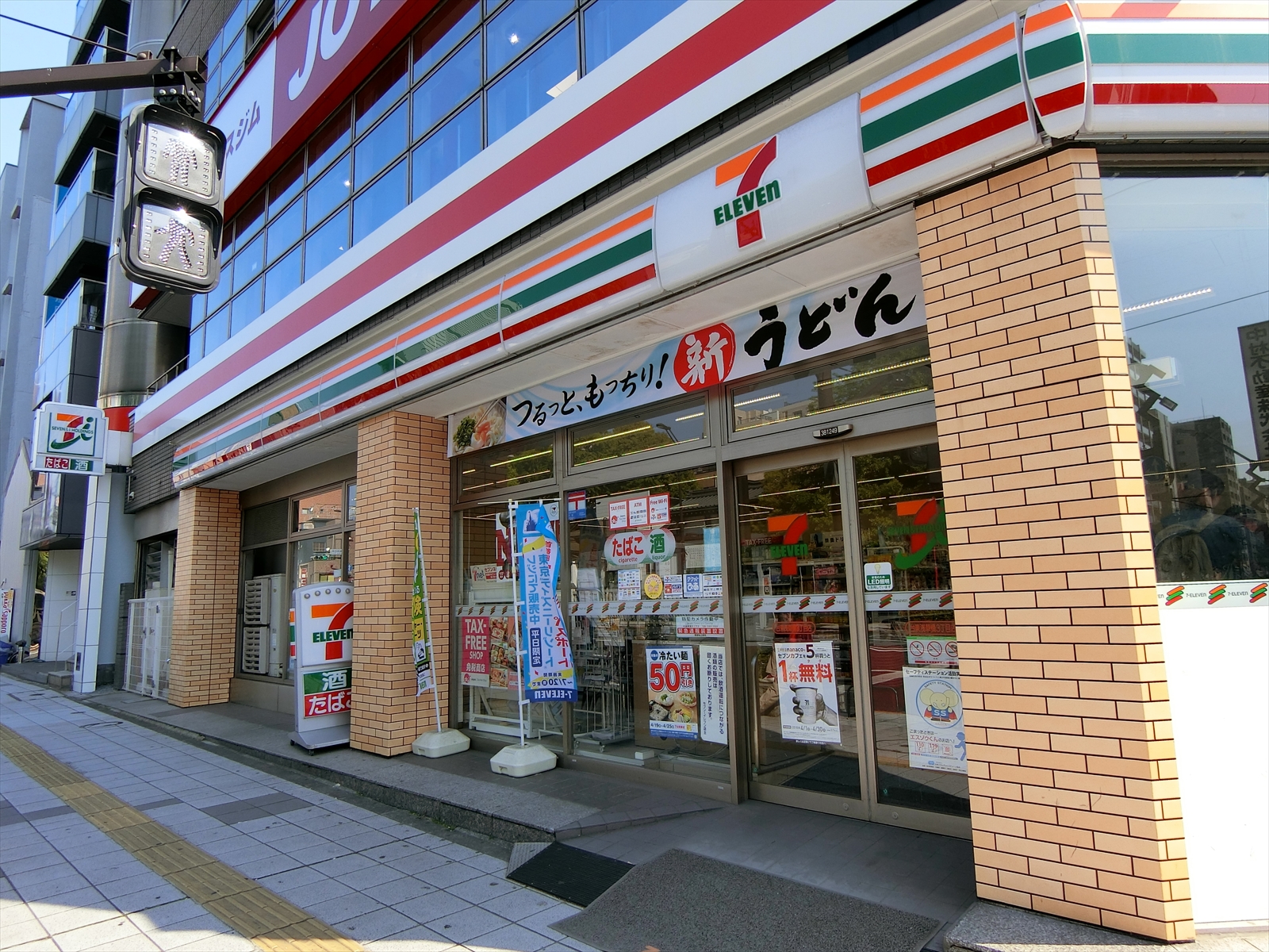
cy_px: 476
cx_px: 634
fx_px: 770
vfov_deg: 63.4
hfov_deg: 79.0
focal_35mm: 21
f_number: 2.8
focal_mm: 4.6
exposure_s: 1/500
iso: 80
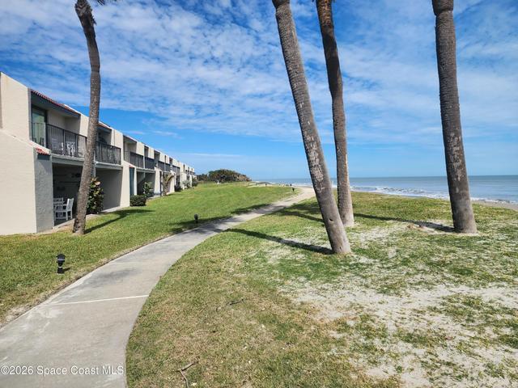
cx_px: 259
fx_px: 344
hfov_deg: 73.9
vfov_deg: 58.9
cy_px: 194
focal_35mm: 23
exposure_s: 1/1834
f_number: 1.8
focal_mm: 6.4
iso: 12
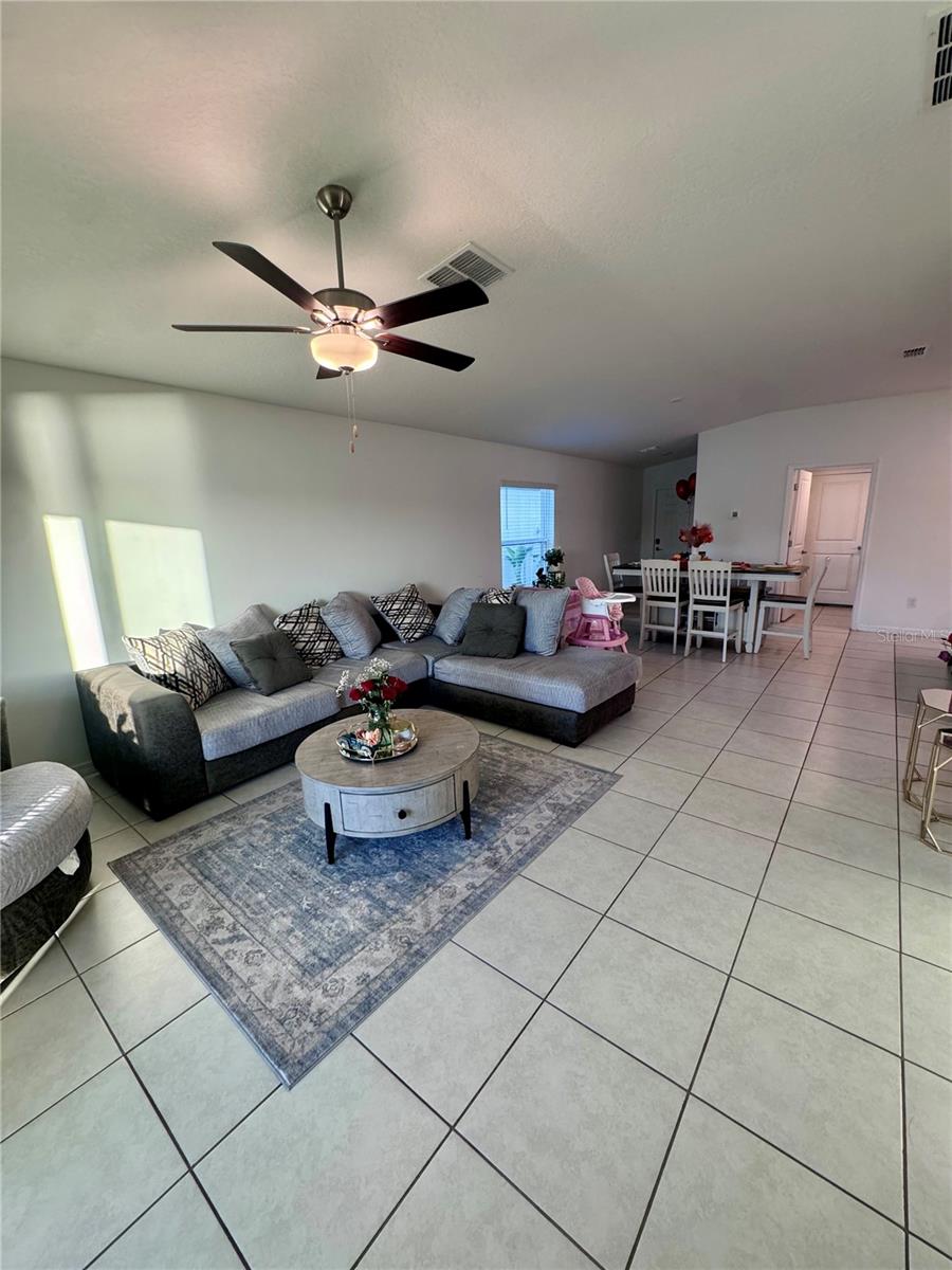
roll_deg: +2.3
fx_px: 513
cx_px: 476
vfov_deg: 102.1
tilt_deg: -11.4
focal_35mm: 14
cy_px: 635
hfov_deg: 85.7
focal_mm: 2.22
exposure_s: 1/120
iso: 250
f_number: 2.2
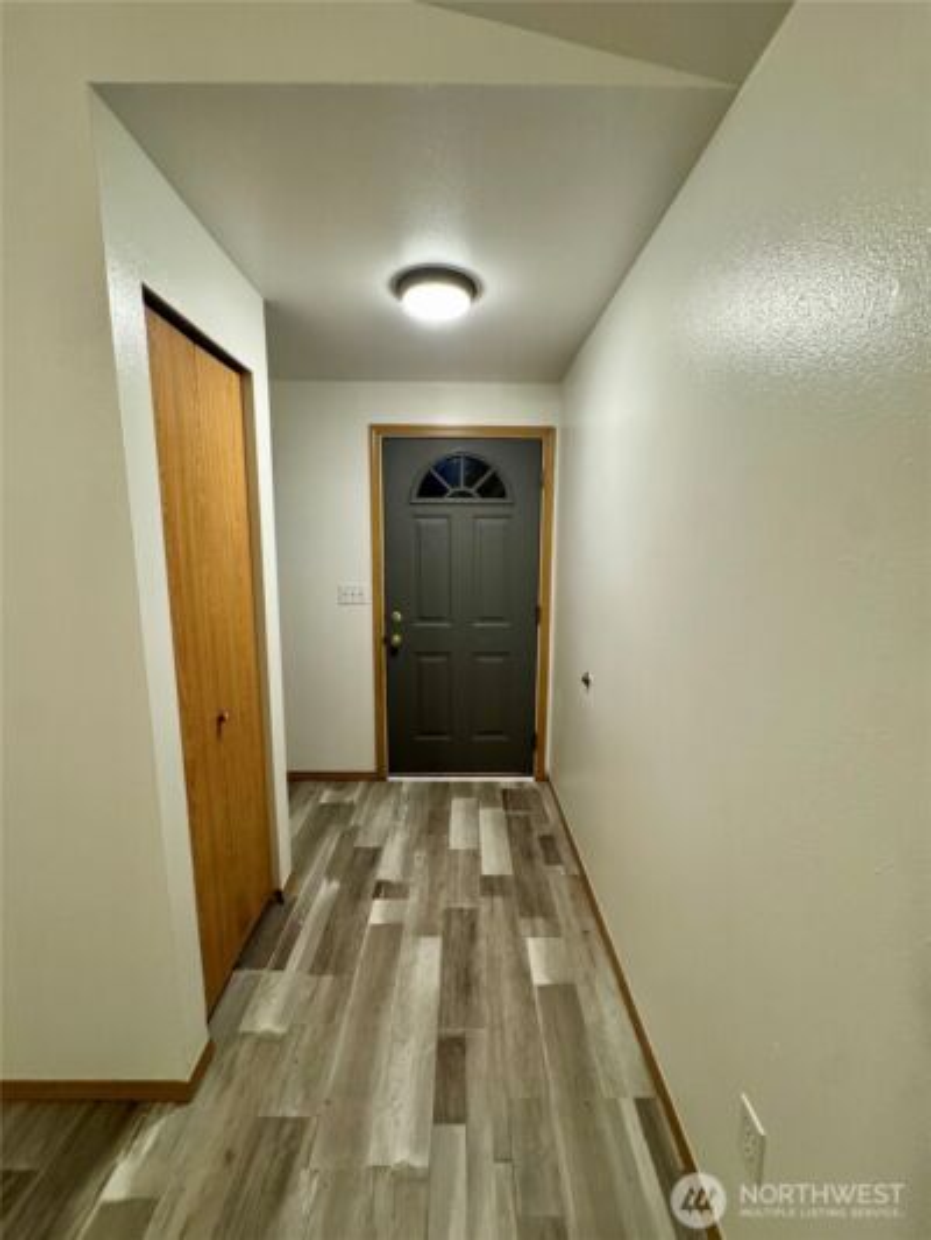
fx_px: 502
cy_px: 620
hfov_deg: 85.7
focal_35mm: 14
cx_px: 466
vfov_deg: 102.1
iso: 250
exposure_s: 1/60
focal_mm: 2.22
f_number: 2.2
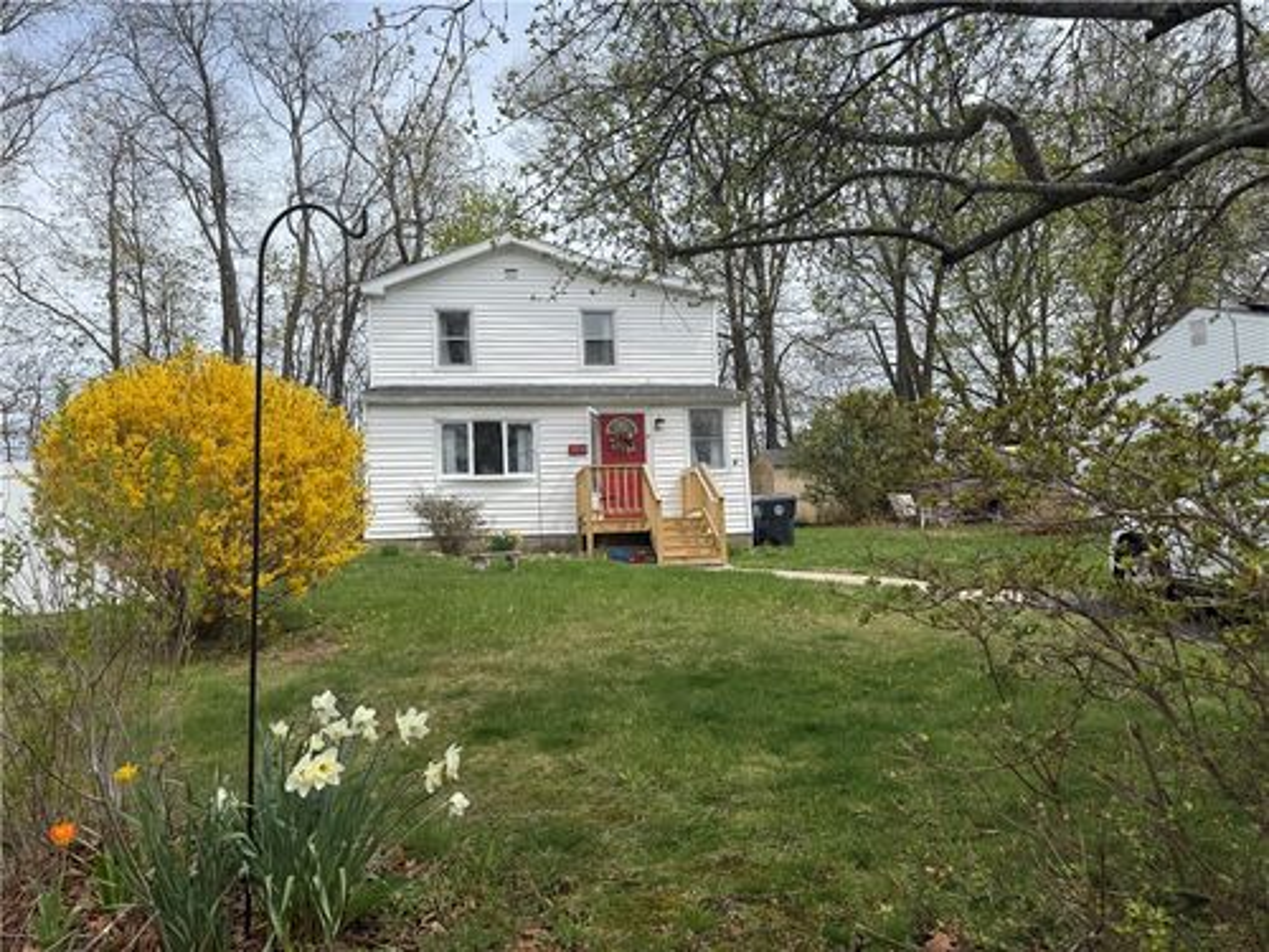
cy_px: 476
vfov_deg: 56.8
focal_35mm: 24
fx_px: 880
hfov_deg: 71.6
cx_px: 634
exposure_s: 1/4405
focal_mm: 6.76
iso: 80
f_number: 1.78
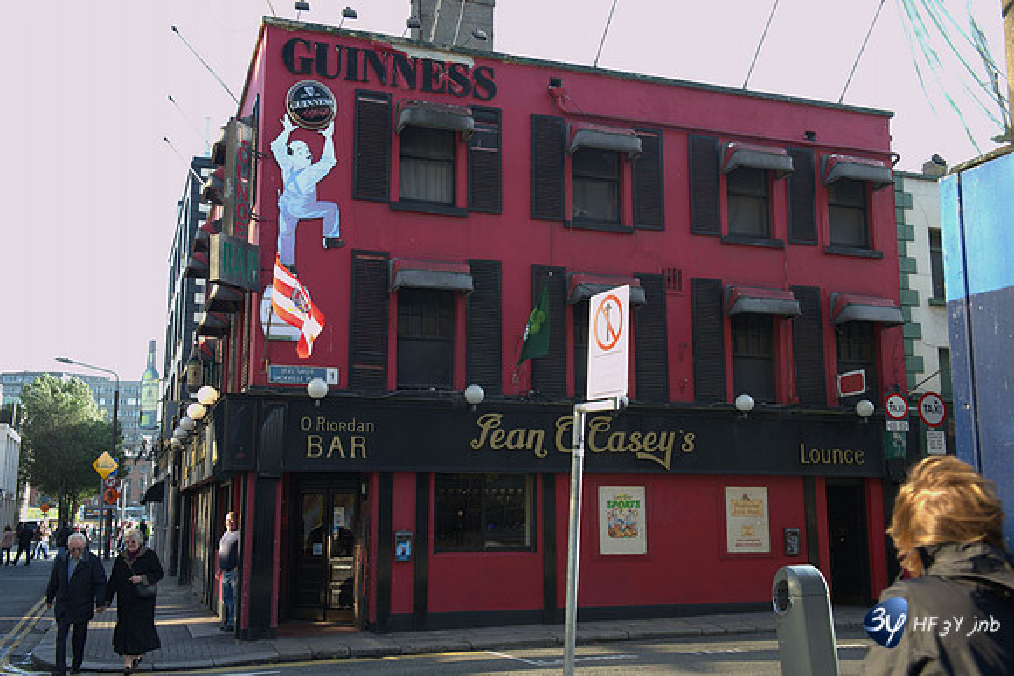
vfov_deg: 35.1
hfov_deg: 50.7
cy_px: 338
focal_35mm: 38
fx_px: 1071
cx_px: 507
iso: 800
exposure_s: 1/100
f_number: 5
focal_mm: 38
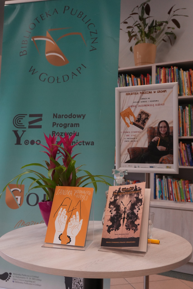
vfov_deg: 51.3
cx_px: 96
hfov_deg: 35.5
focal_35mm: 38
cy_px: 144
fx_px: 301
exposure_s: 1/160
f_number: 4.5
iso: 1600
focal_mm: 25
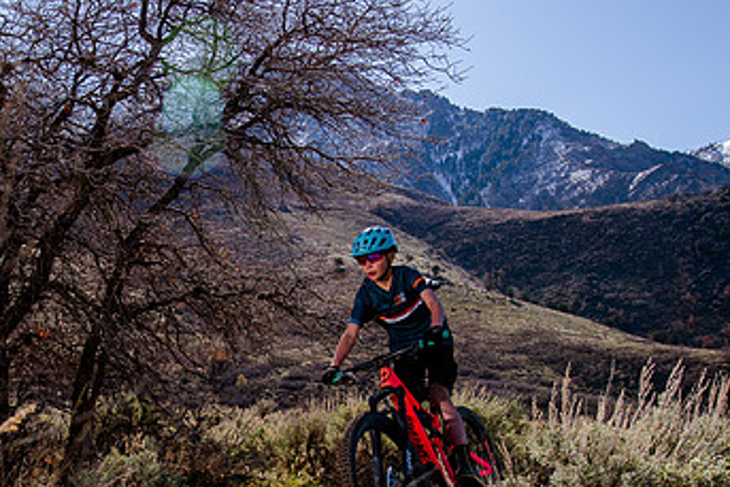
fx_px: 1156
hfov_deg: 34.0
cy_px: 351
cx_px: 151
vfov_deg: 23.6
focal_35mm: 57
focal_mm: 30
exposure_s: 1/640
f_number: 6.3
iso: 160
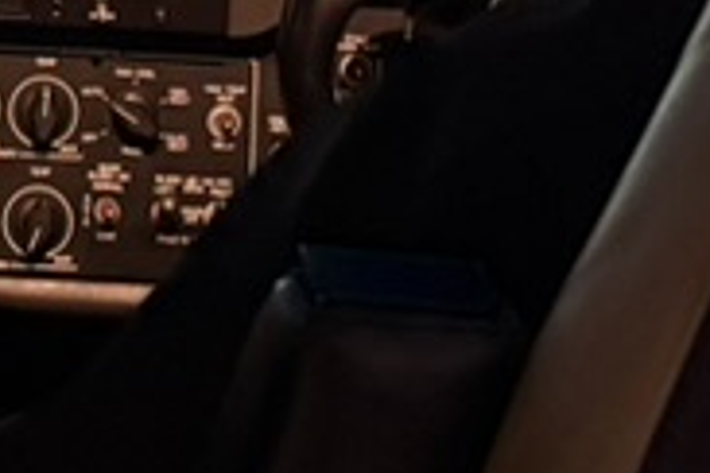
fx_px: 2761
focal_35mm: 140
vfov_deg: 9.1
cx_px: 0
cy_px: -558
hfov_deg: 14.4
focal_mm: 6.76
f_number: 1.78
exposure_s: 1/60
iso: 800
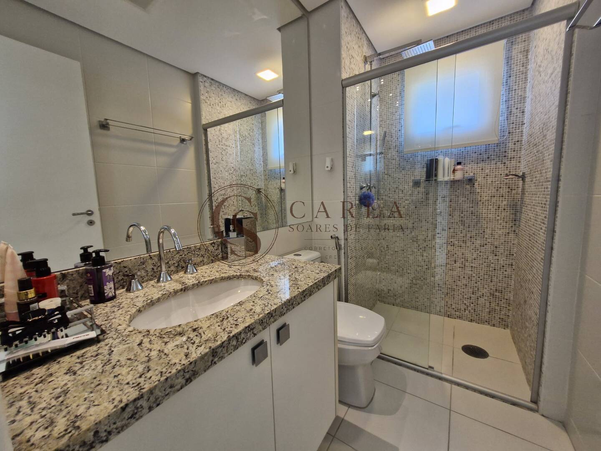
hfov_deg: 106.2
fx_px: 226
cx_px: 300
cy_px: 226
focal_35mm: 13
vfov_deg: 89.9
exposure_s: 1/60
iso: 160
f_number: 2.2
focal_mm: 1.74
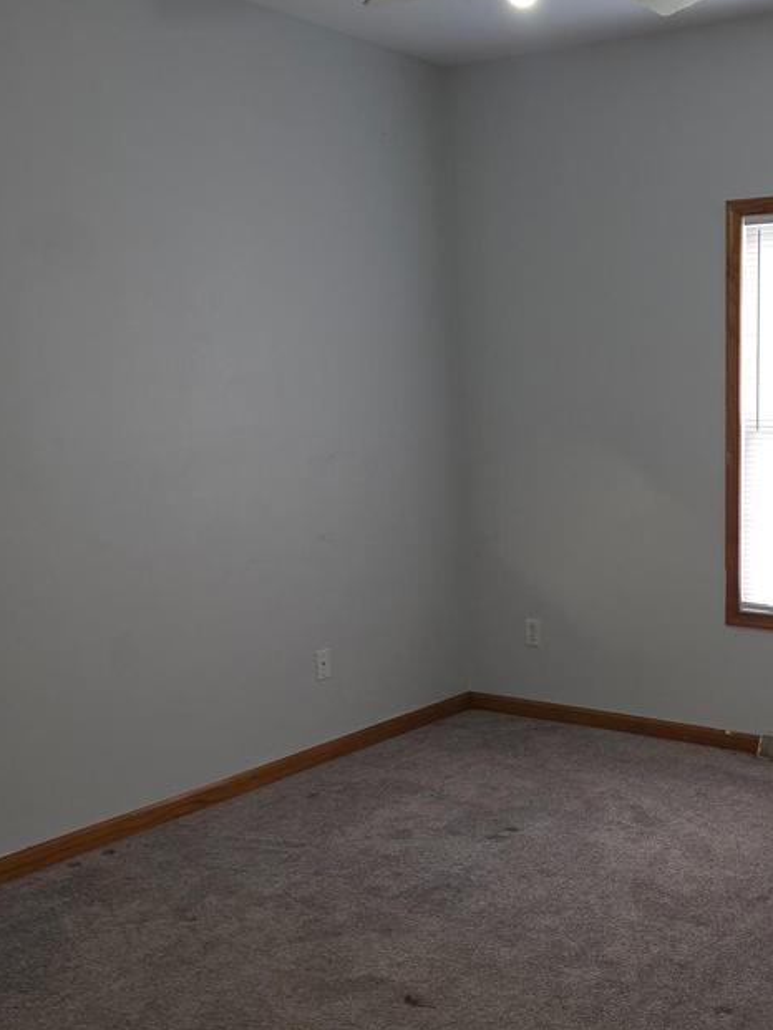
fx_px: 1191
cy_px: 564
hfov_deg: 34.4
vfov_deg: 46.7
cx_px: 665
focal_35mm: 40
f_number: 1.7
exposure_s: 1/60
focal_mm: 6.3
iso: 80
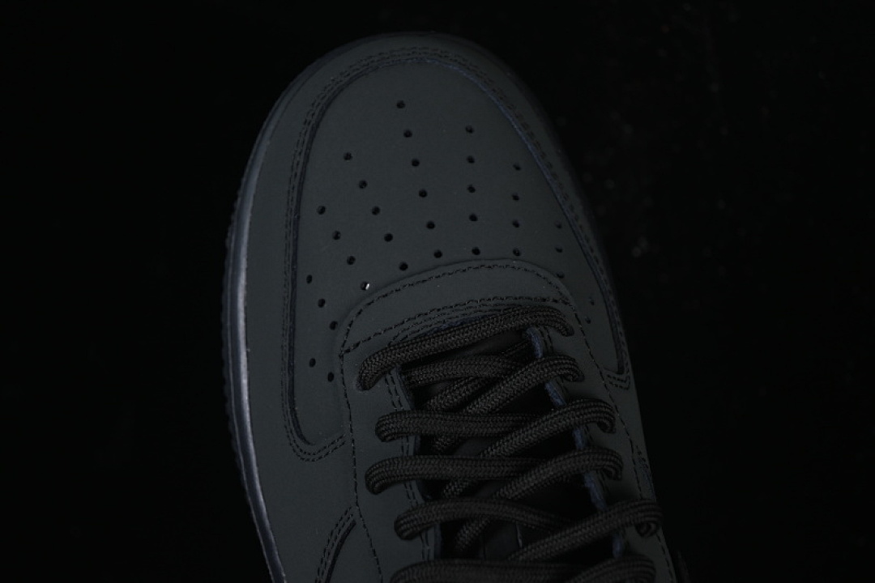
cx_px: 438
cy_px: 292
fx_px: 1823
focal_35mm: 75
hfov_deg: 27.0
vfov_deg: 18.2
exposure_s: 1/50
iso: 160
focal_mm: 50
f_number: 6.3
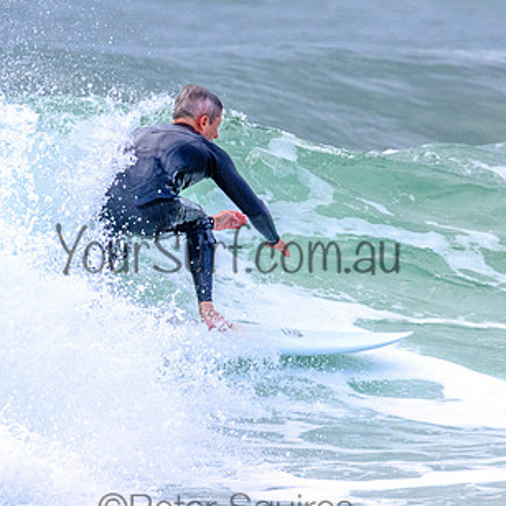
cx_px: 226
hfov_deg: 1.4
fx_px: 21268
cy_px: 235
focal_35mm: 1286
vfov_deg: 1.4
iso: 3200
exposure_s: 1/1600
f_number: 11
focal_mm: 800
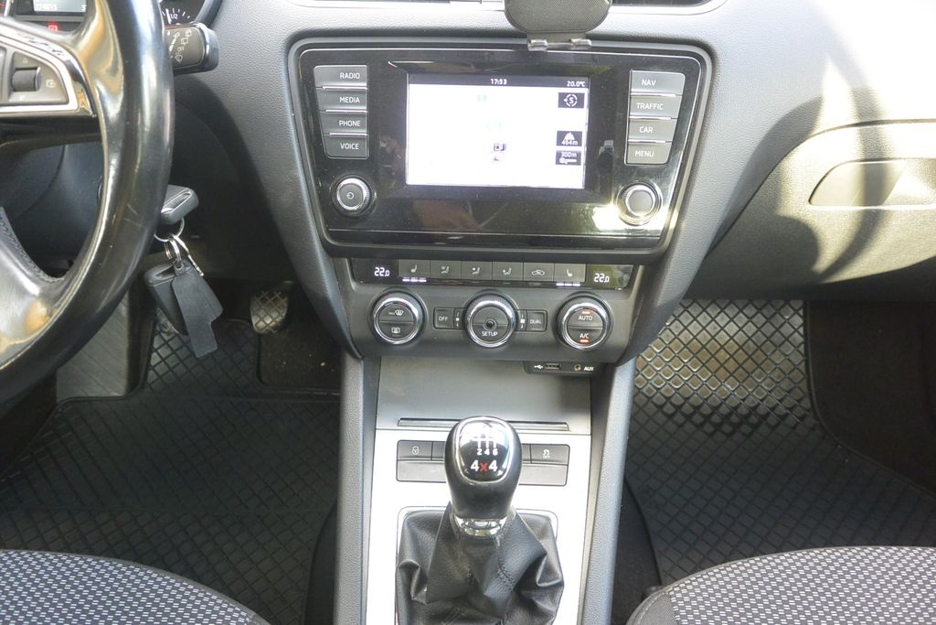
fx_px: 702
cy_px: 312
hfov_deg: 67.4
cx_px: 468
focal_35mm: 27
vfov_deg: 47.9
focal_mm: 10
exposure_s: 1/60
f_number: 3.5
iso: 800
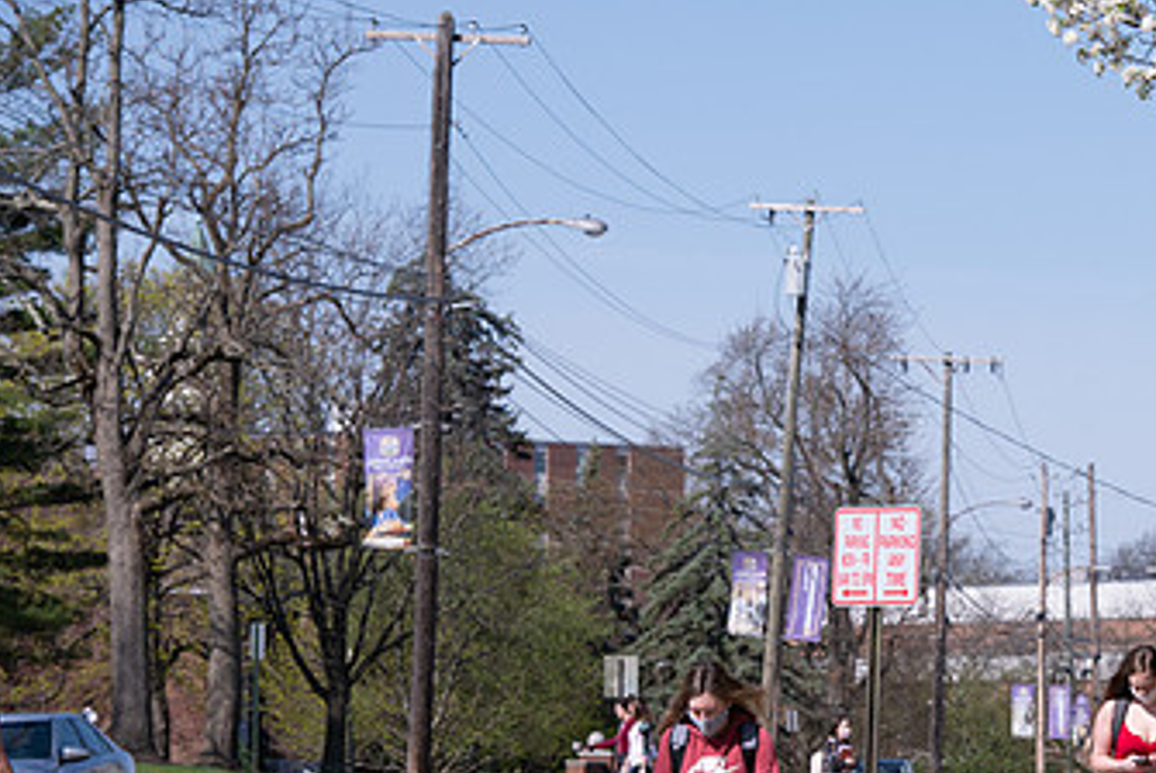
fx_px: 6781
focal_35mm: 211
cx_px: 970
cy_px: 650
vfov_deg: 6.5
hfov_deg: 9.7
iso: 160
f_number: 9
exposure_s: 1/400
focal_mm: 122
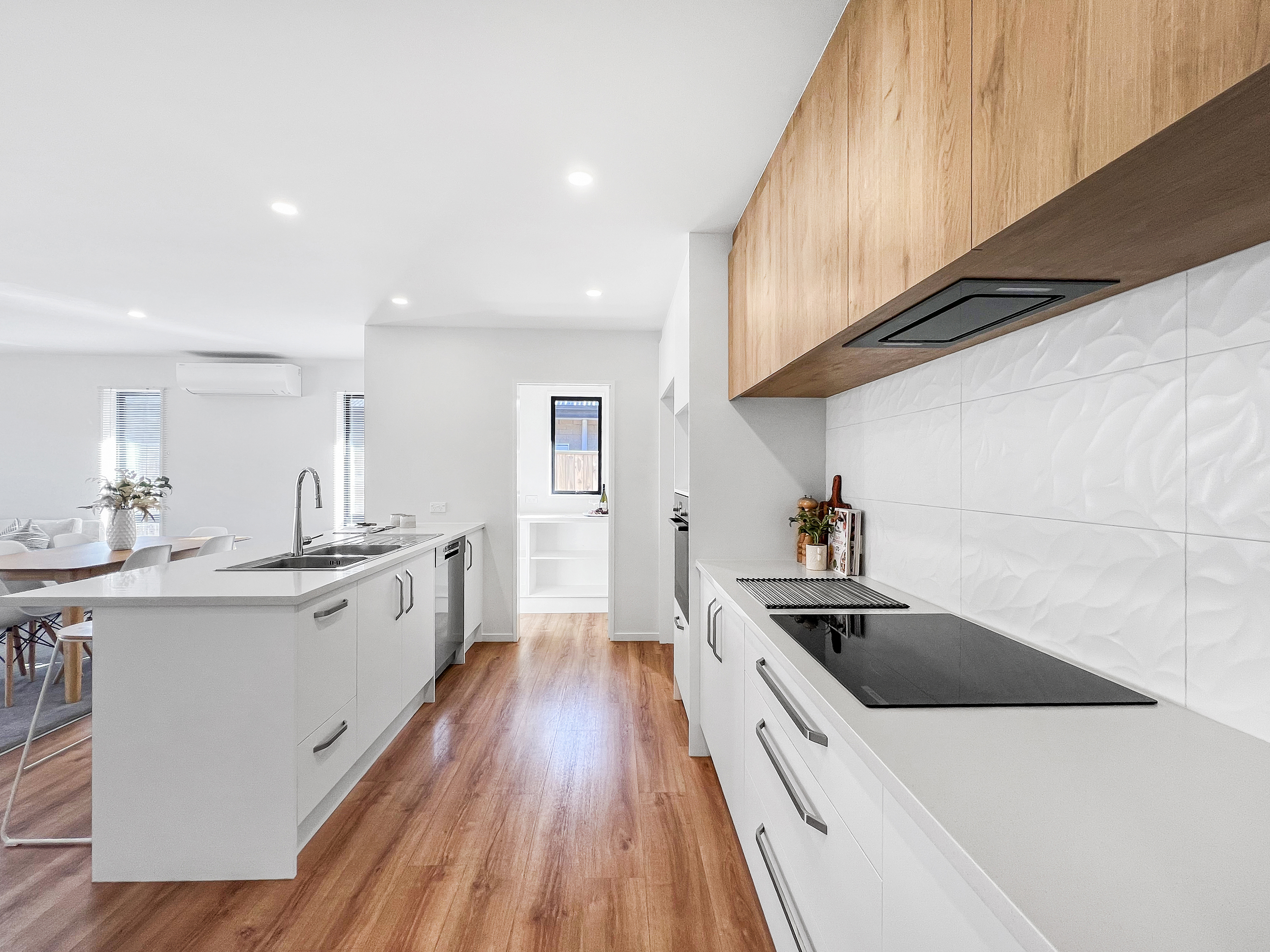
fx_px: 477
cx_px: 635
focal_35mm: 13
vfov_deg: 89.9
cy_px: 476
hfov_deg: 106.2
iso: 50
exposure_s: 1/100
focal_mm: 1.57
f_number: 1.8
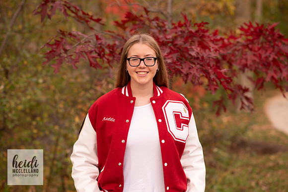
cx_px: 144
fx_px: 680
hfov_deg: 23.9
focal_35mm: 85
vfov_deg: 16.1
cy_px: 96
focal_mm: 85
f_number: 2.5
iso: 100
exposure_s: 1/1000
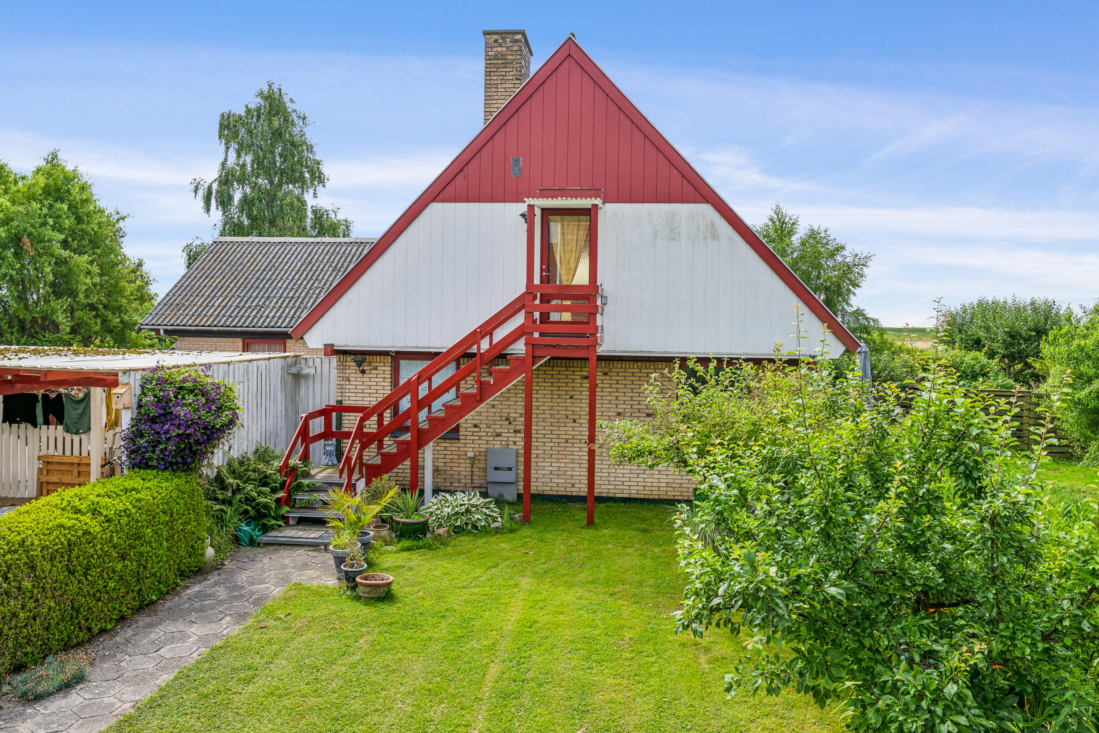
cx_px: 550
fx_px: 733
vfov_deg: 53.1
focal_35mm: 24
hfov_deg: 73.7
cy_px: 366
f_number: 6.3
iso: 100
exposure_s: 1/320
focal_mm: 24
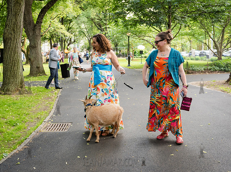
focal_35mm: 40
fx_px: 269
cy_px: 86
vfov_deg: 35.5
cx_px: 99
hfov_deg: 46.3
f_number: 3.2
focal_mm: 36
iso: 1000
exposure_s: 1/250
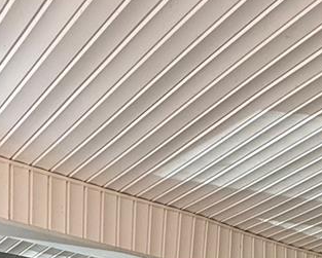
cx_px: 172
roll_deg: +0.0
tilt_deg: +0.8
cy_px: 465
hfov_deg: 28.3
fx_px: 639
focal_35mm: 67
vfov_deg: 18.1
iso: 200
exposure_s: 1/99
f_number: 2.2
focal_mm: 2.22
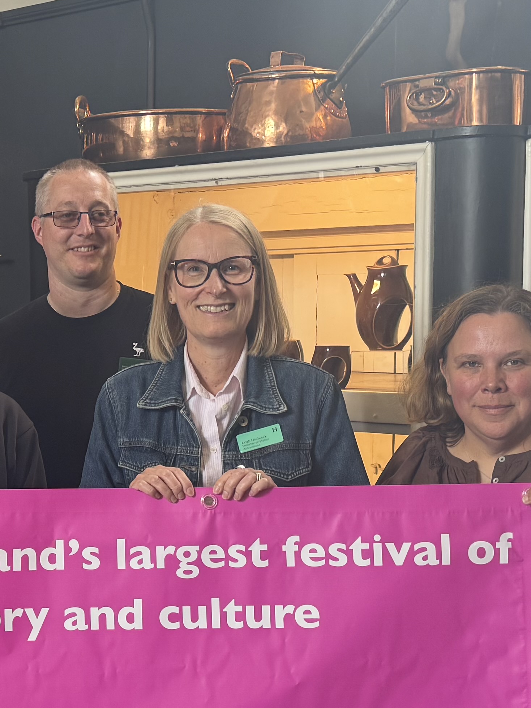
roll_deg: +0.3
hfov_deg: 20.4
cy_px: 421
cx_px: 15
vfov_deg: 27.7
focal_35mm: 70
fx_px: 1431
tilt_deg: -4.1
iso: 125
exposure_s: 1/50
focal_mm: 6.76
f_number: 1.78
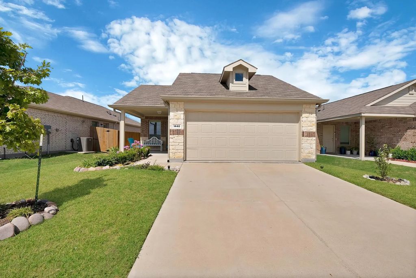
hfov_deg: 96.7
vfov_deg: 73.8
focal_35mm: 16
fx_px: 185
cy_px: 139
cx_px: 208
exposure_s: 1/1600
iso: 400
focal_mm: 16
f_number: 9
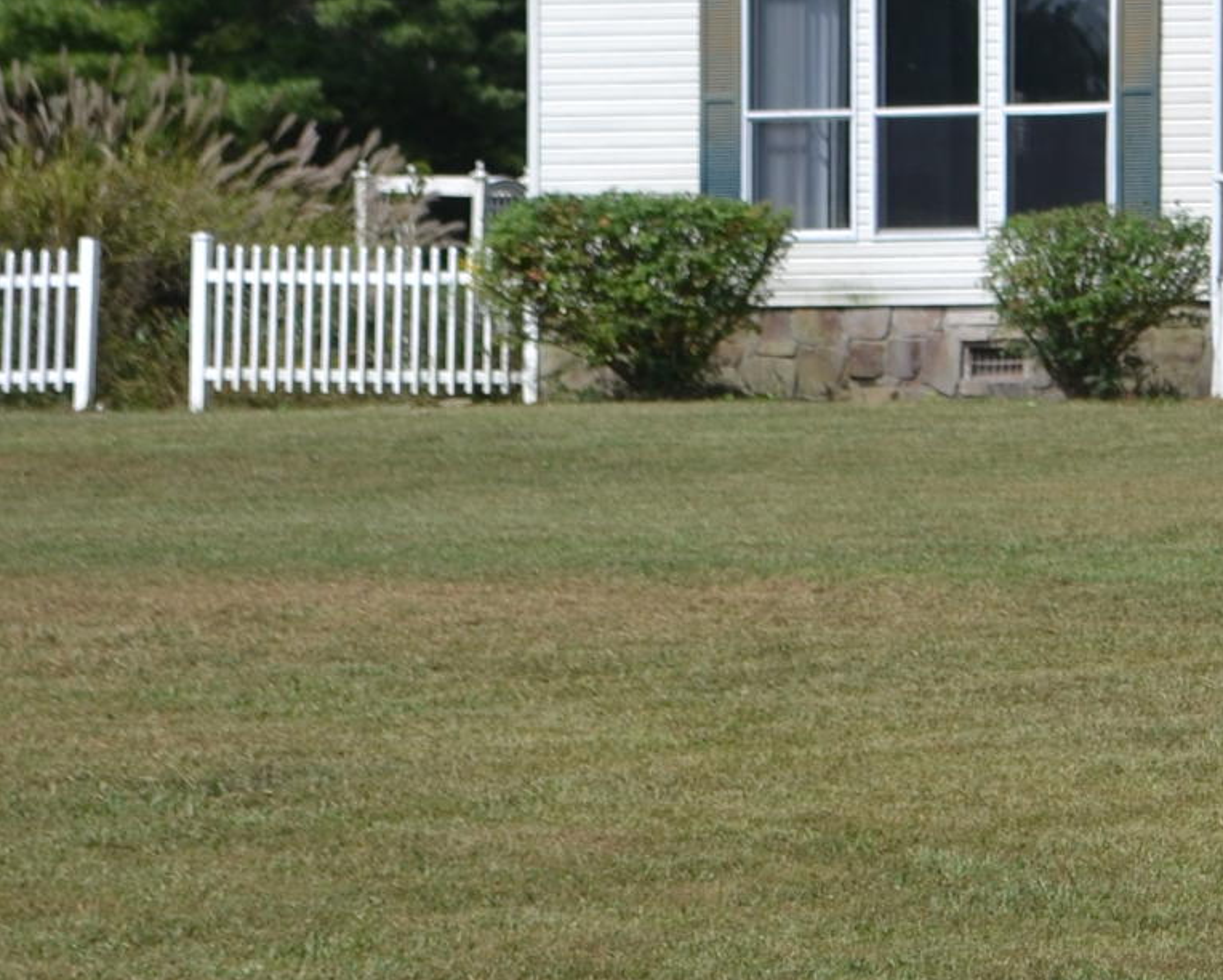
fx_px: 8003
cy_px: 317
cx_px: 1631
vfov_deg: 7.0
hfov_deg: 8.6
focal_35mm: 221
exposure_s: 1/640
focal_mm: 40
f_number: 5.3
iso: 100
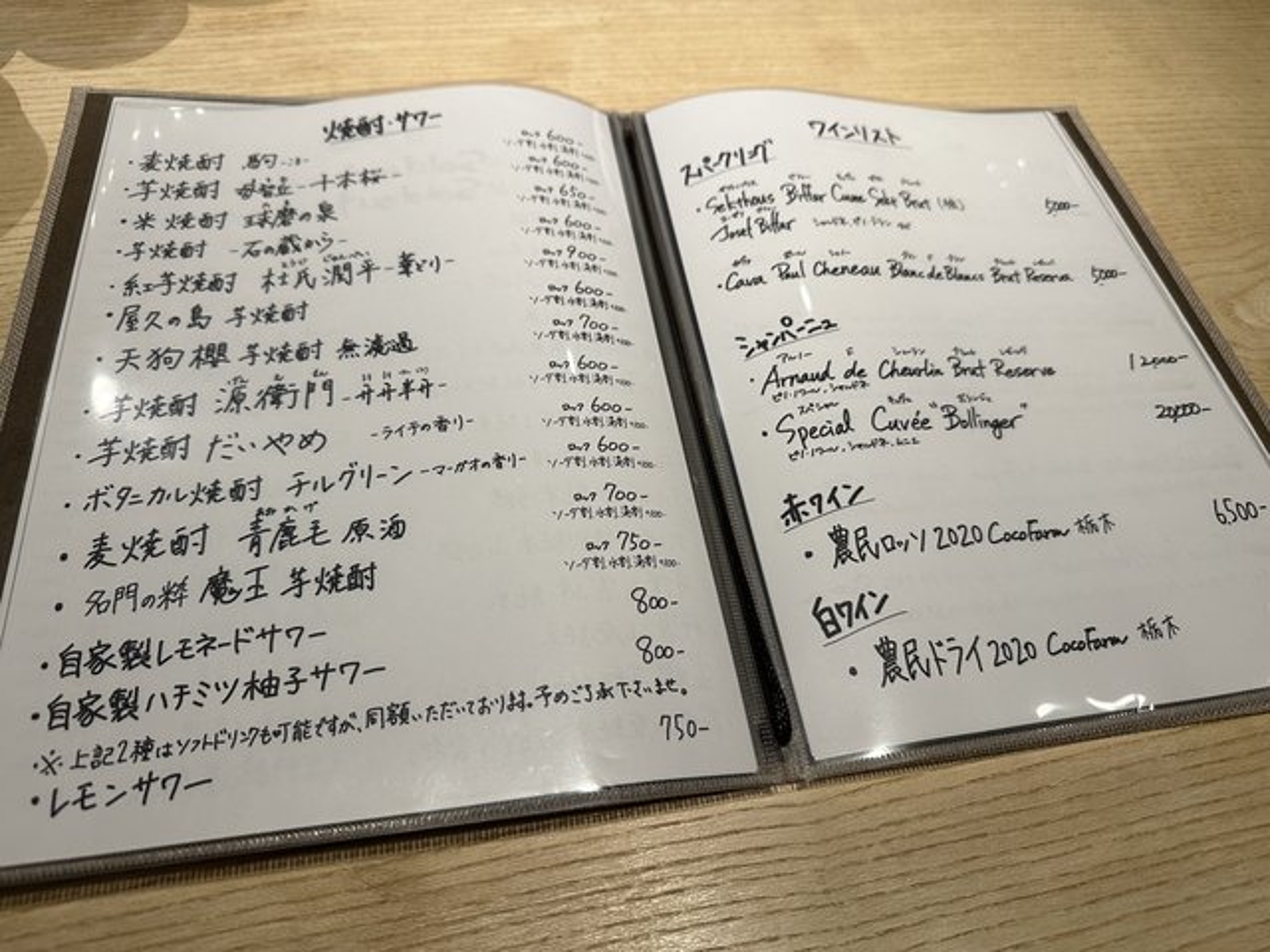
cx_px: 635
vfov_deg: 56.8
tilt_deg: -57.7
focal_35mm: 24
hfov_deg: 71.6
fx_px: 881
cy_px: 476
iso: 125
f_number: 1.78
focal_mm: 6.86
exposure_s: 1/60
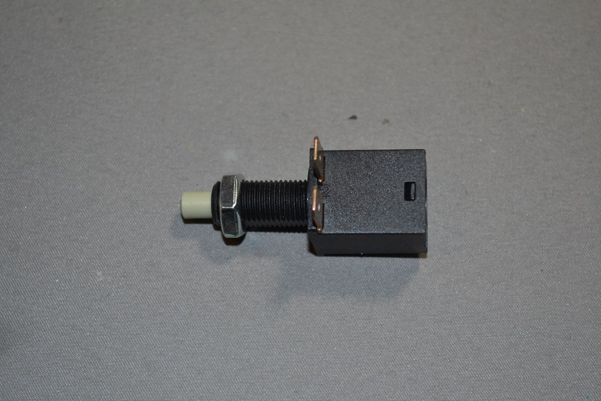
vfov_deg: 18.2
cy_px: 200
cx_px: 300
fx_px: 1252
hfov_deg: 27.0
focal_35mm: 75
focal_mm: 50
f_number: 5.6
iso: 360
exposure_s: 1/60
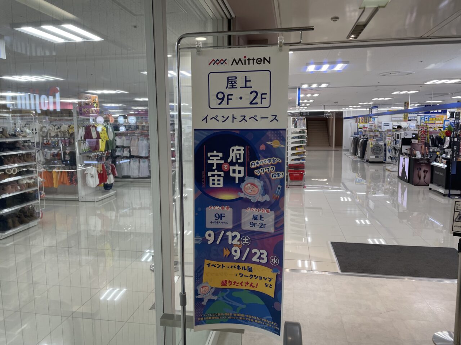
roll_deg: -0.3
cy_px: 172
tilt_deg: -6.3
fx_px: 346
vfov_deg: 53.1
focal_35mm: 26
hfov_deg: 67.3
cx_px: 230
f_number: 1.6
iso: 32
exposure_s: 1/137
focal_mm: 4.2
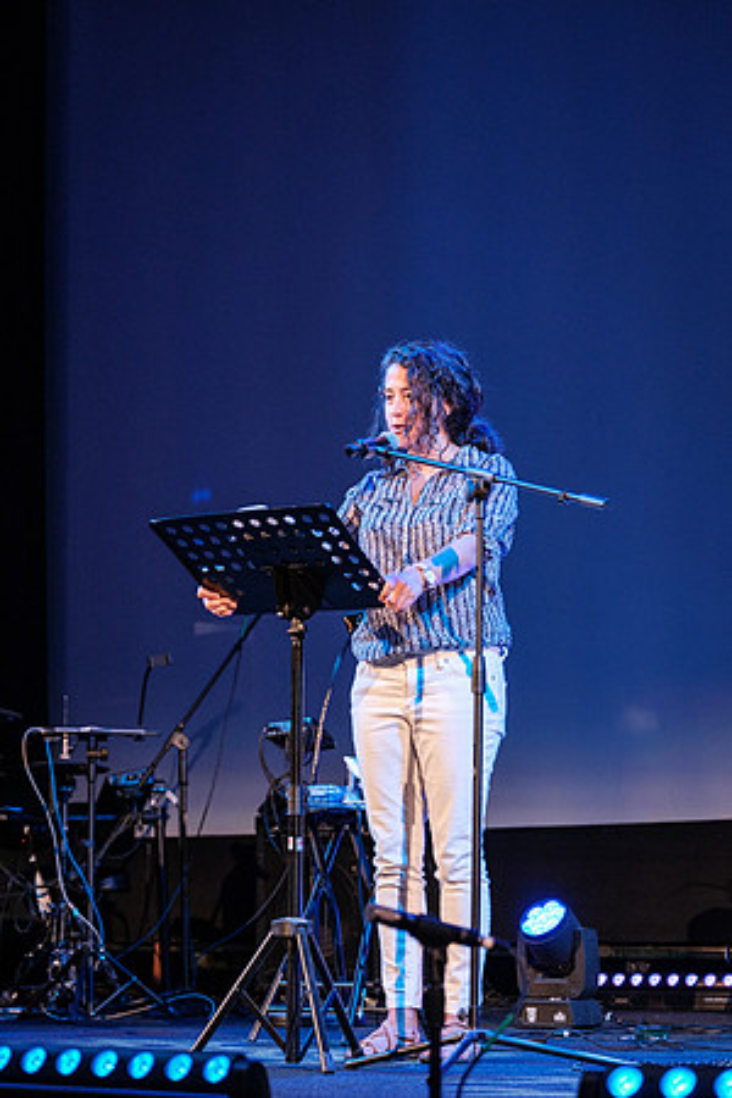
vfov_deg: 22.1
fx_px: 2806
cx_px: 366
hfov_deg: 14.9
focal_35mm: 92
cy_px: 549
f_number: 2.8
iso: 2500
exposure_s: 1/125
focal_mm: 61
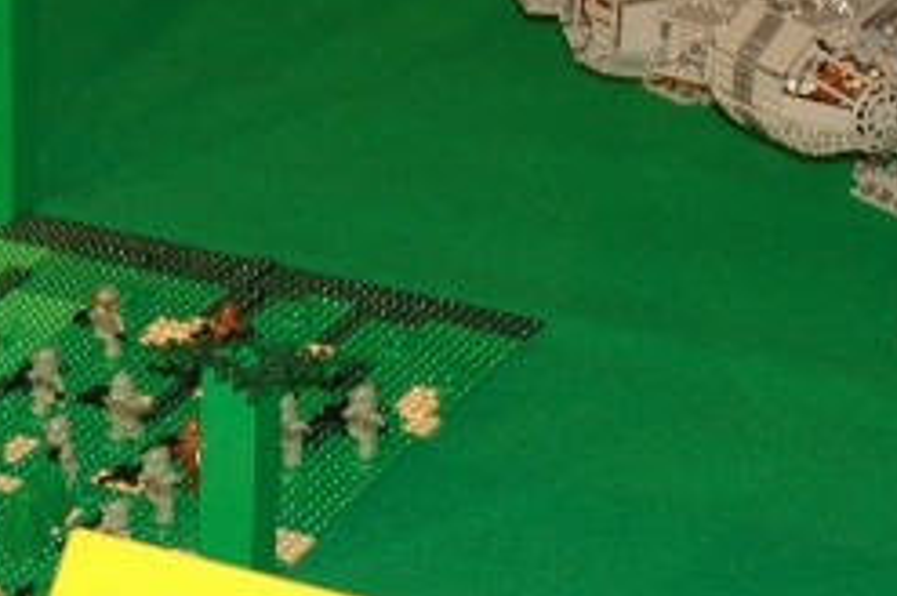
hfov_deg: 12.4
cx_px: 91
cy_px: 692
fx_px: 4106
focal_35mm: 165
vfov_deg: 8.2
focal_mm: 34
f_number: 4.2
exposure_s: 1/60
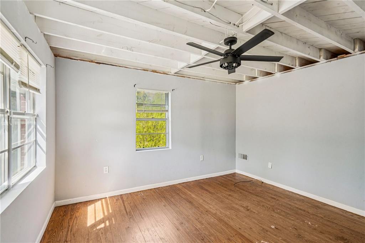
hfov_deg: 96.8
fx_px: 162
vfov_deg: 73.7
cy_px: 122
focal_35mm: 16
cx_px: 182
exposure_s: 1/8
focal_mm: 16
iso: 400
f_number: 9
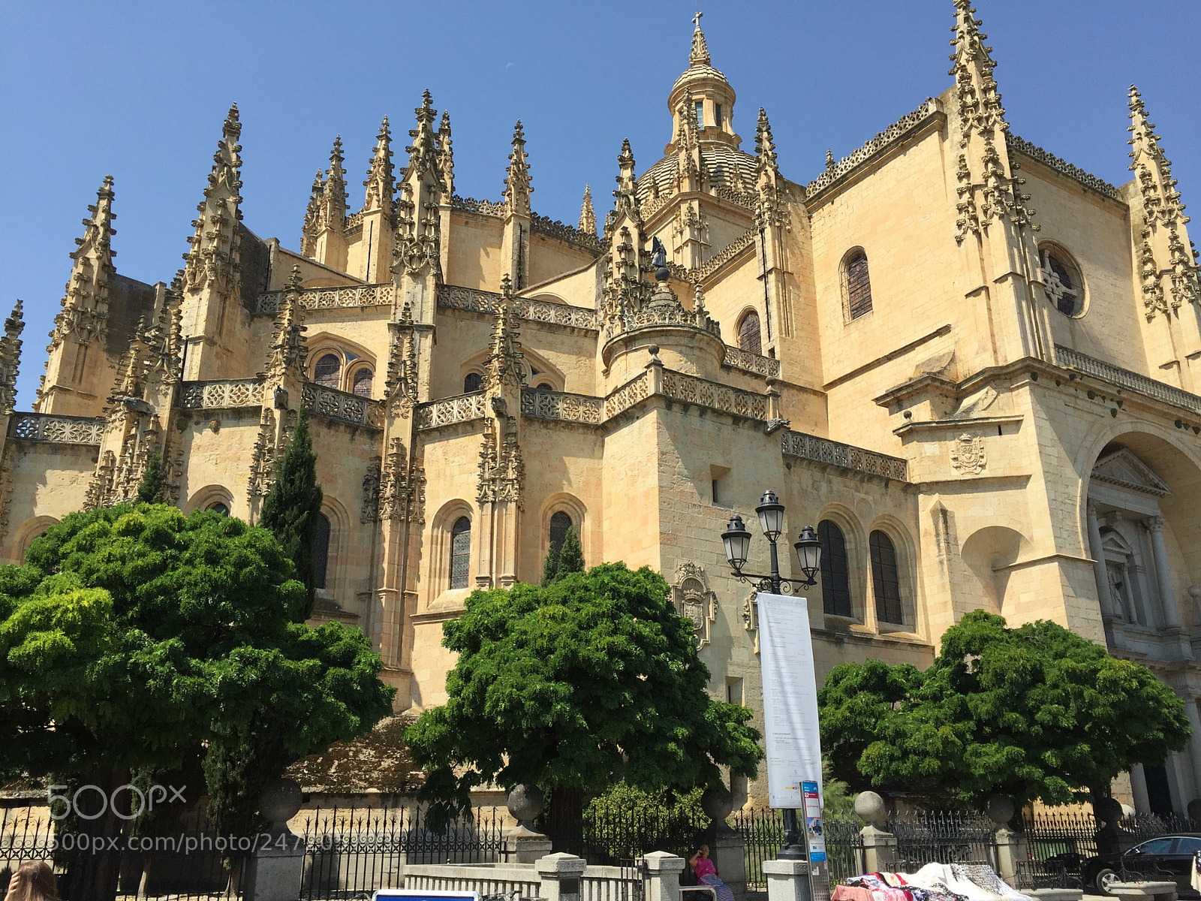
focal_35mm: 29
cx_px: 600
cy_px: 450
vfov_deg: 48.2
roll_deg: -0.2
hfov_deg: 61.7
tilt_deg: +20.3
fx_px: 1006
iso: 32
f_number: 2.2
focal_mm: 4.15
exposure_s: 1/1980
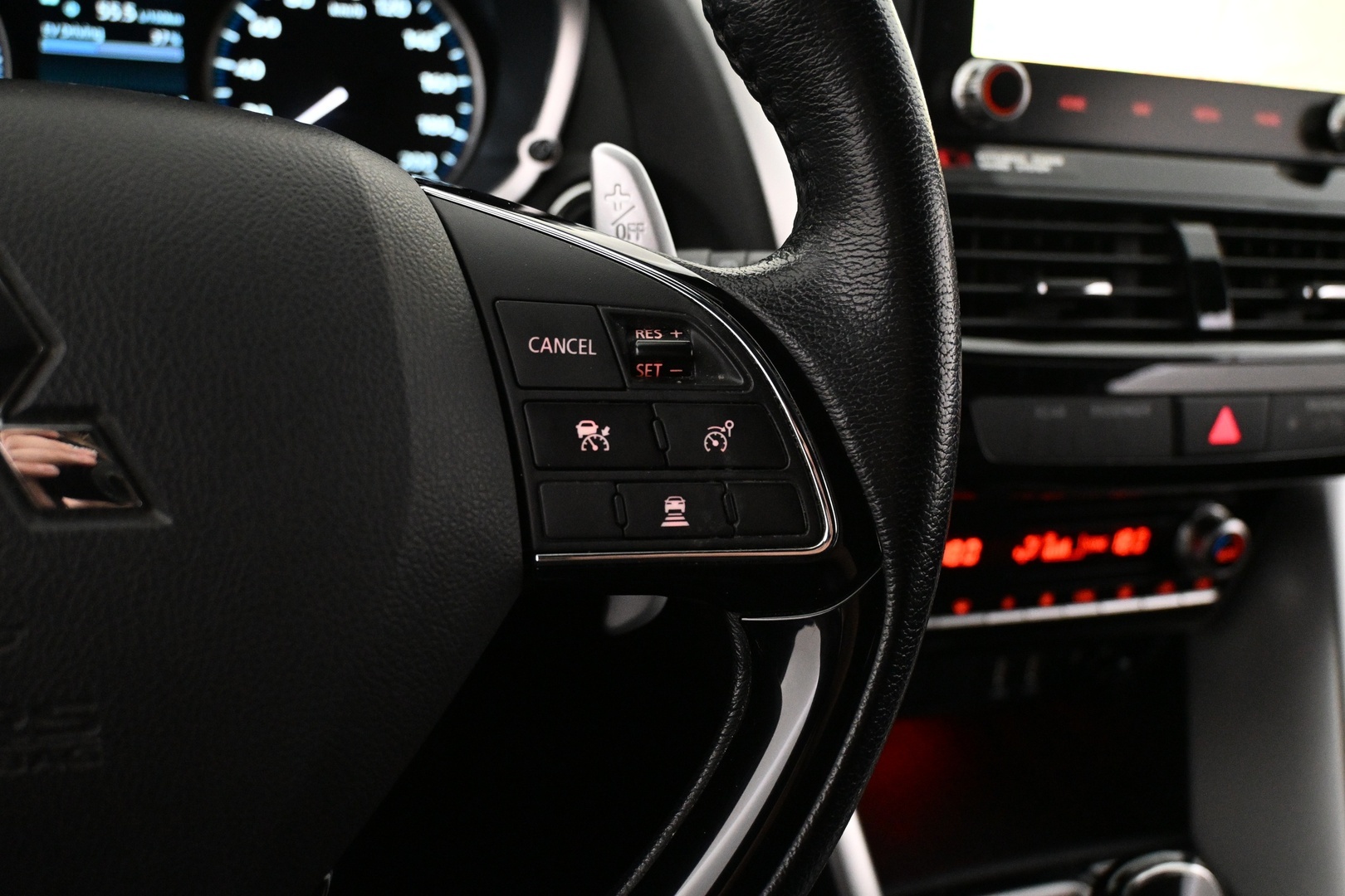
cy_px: 448
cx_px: 672
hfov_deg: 59.5
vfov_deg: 41.7
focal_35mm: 32
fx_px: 1177
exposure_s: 1/60
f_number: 4
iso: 4000
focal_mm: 21
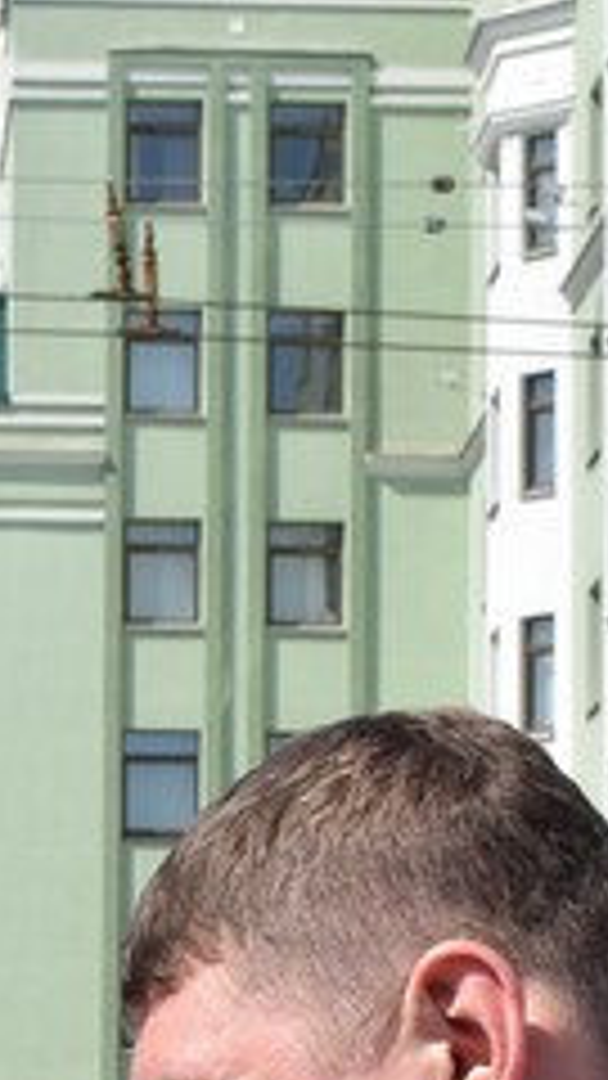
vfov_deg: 11.7
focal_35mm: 181
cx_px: -18
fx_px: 5188
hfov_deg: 6.7
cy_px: 1292
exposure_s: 1/400
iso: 200
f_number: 10
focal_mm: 24
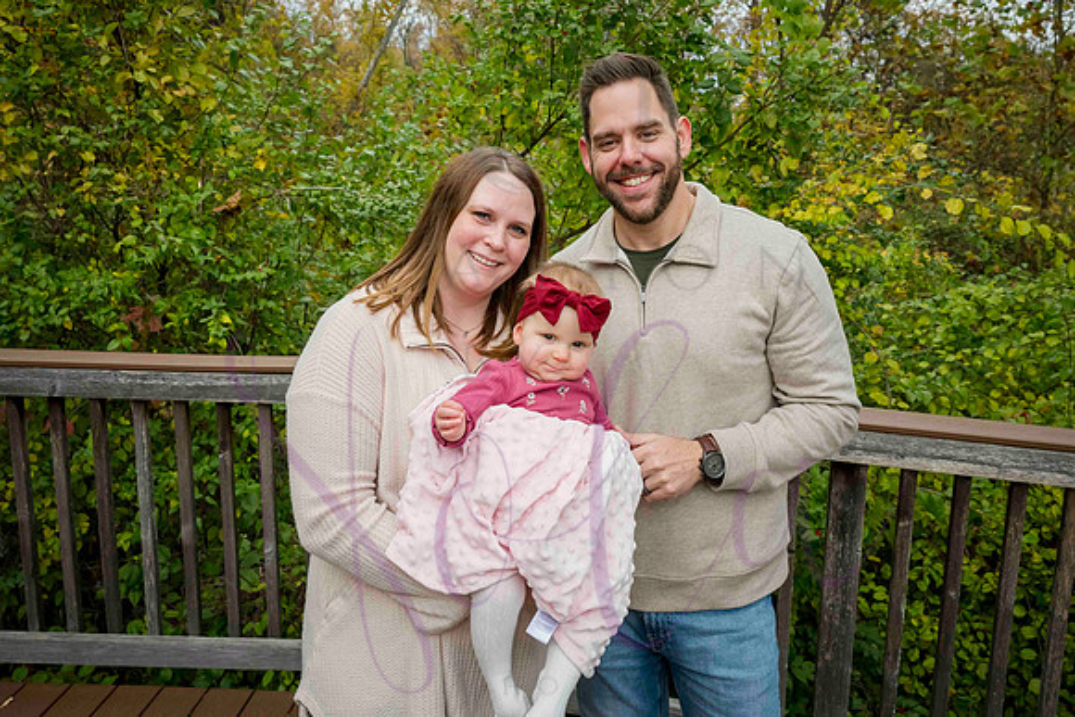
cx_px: 531
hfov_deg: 64.0
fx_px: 860
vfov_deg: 45.0
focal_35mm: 29
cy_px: 287
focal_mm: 24
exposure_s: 1/640
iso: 400
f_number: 6.3
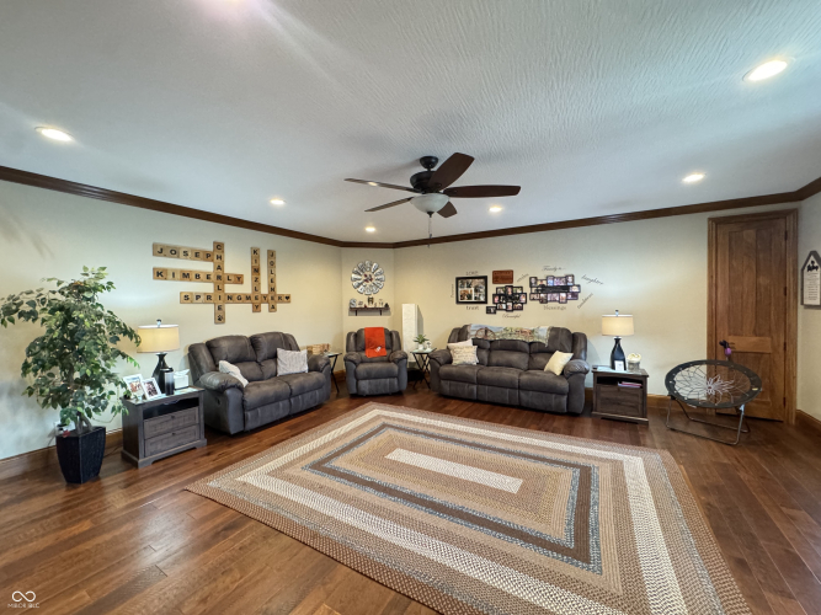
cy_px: 308
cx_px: 410
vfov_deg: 85.7
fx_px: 332
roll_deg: +0.7
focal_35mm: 14
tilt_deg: -0.9
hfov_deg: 102.1
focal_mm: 2.22
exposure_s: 1/60
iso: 800
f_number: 2.2
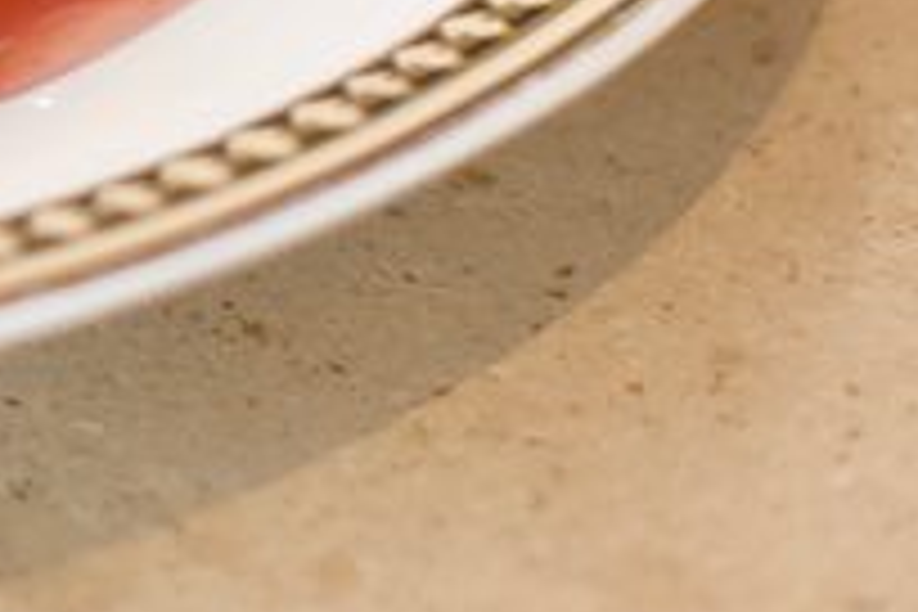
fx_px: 4998
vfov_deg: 6.8
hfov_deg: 9.8
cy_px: -567
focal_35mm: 196
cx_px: -868
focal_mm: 50
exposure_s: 1/125
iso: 900
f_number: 2.8
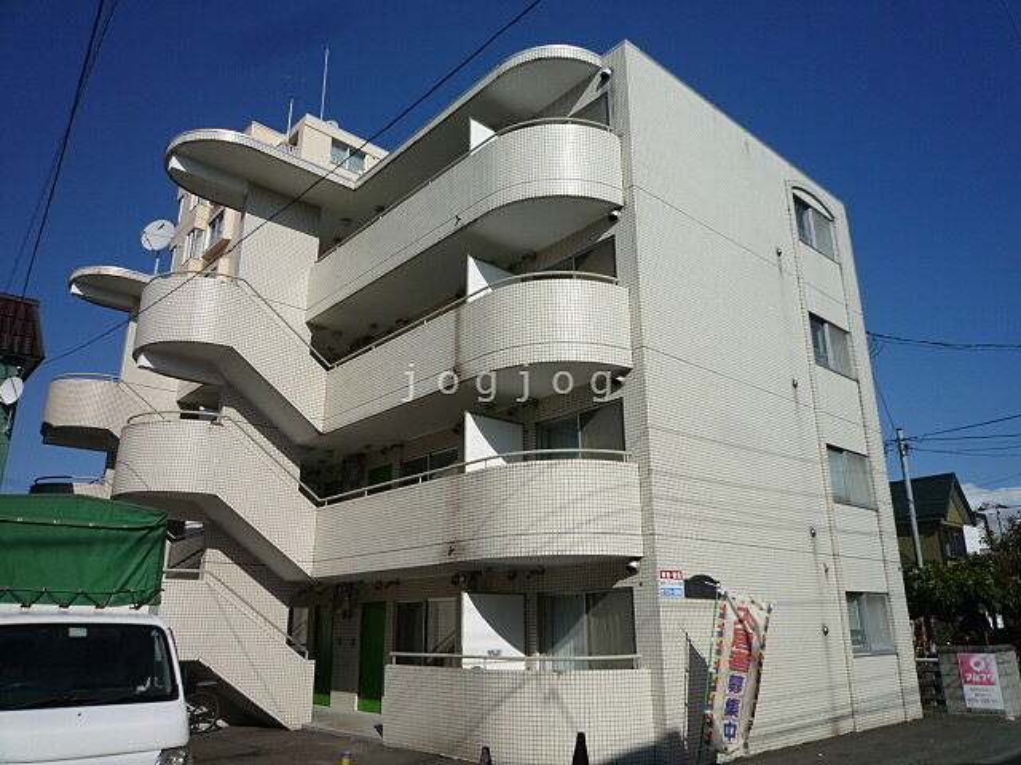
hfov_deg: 69.4
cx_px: 510
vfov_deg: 54.9
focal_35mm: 25
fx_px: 737
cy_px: 382
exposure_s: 1/800
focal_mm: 4.4
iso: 100
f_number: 7.1
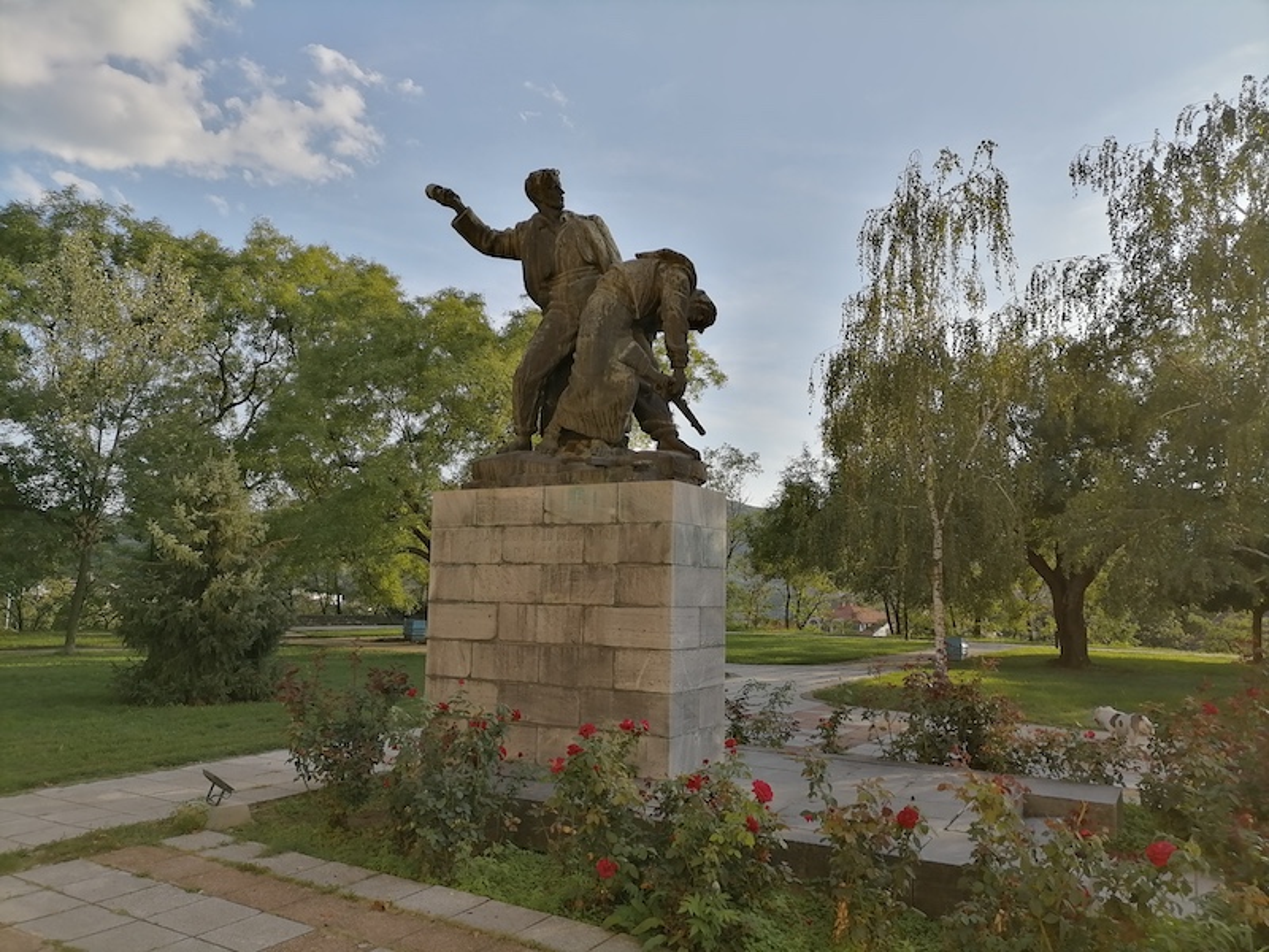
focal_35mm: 27
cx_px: 634
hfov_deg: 65.3
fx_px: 990
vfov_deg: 51.4
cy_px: 476
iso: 50
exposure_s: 1/1067
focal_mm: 5.4
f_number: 1.8
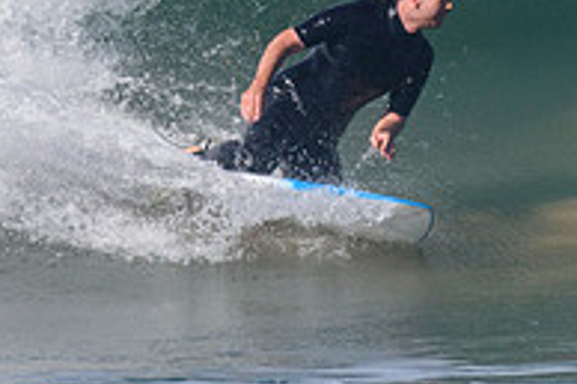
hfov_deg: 0.9
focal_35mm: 2245
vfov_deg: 0.6
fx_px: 35951
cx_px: 425
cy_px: -73
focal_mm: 500
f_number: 5.6
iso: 500
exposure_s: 1/4000
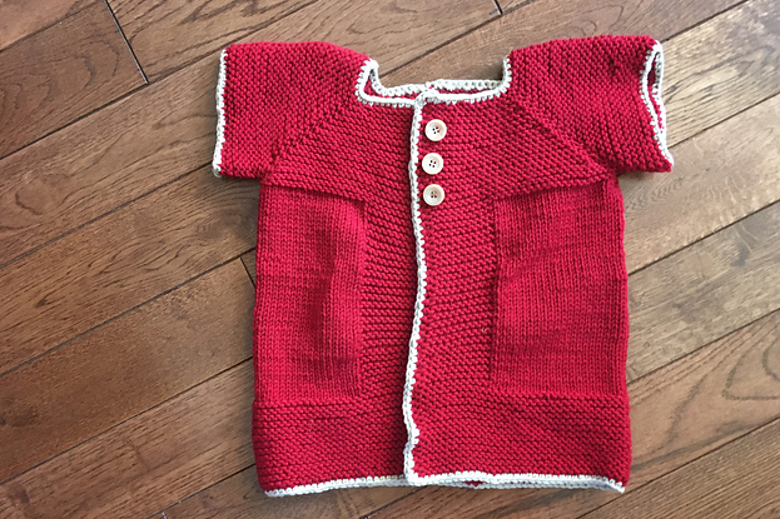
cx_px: 396
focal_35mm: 31
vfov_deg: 42.2
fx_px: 671
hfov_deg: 60.3
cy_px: 289
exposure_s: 1/17
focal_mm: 4.15
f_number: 2.2
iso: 200
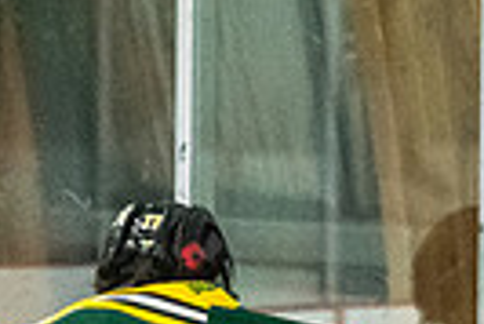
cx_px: 108
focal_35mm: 890
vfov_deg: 1.5
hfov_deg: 2.3
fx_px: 11978
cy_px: 776
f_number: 2.8
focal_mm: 102
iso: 4000
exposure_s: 1/800
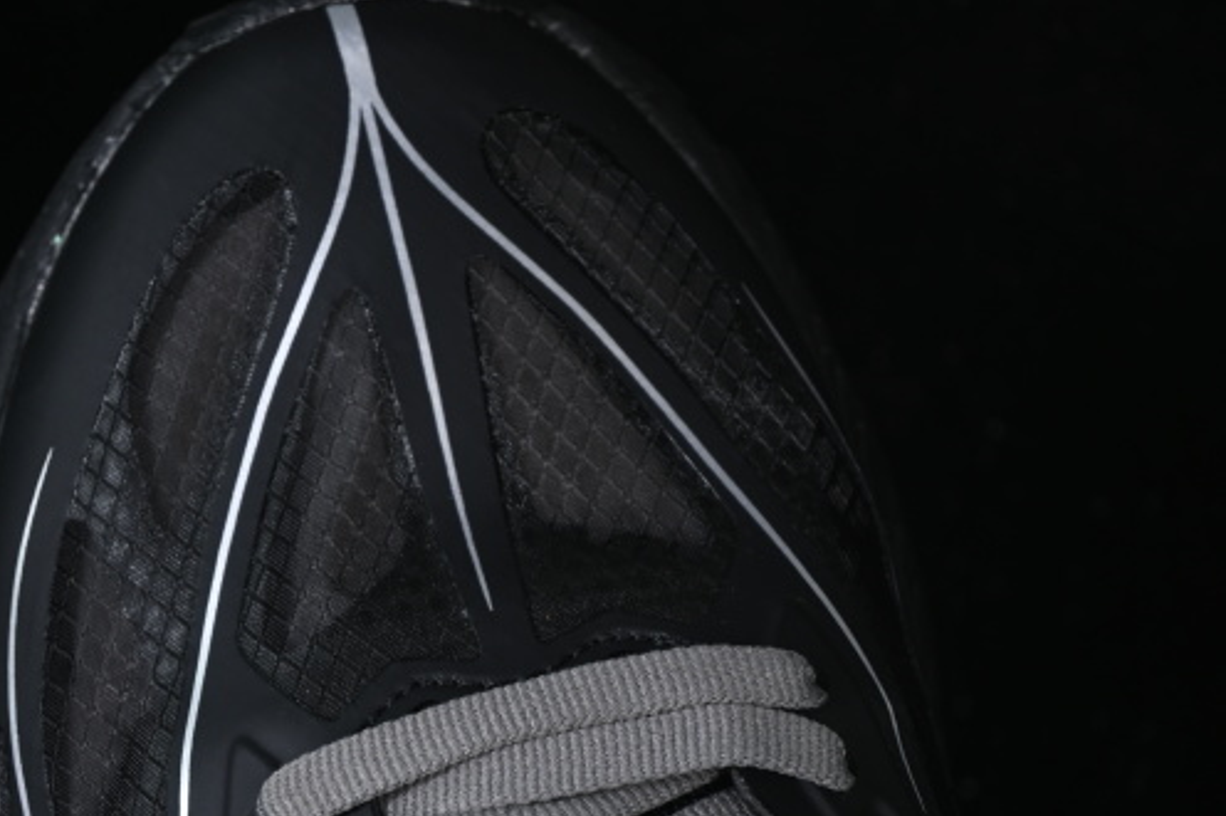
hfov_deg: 16.9
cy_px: 572
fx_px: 4118
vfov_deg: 11.3
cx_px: 465
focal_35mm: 121
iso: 160
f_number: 6.3
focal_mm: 50
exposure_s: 1/50
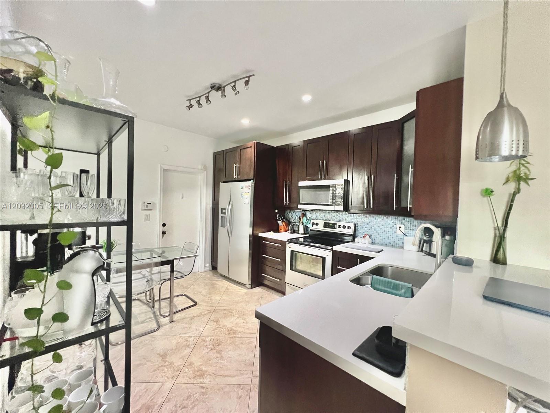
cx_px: 275
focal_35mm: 13
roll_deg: -1.8
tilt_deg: -2.4
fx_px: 207
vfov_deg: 89.9
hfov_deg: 106.2
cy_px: 206
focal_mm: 1.57
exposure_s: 1/60
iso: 800
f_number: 1.8
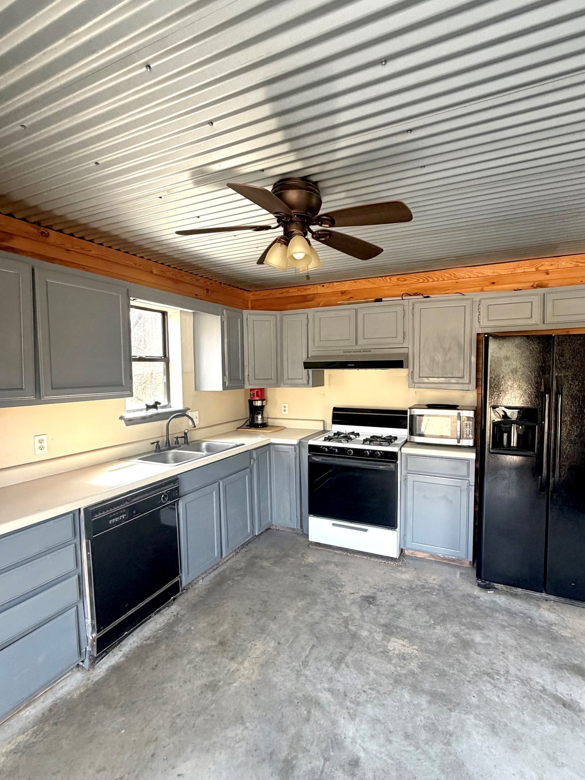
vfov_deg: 91.0
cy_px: 393
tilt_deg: -2.8
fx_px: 383
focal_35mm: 17
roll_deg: -0.2
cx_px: 305
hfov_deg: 74.7
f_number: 2.2
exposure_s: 1/121
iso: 320
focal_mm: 2.22
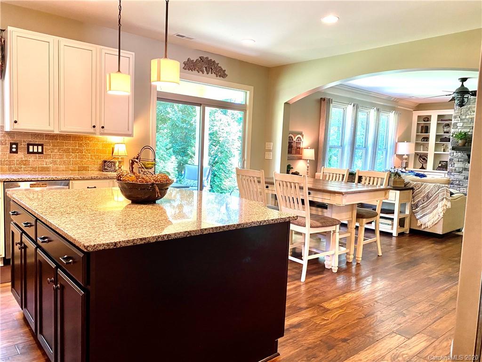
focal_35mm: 26
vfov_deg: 53.1
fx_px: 362
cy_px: 181
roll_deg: -2.7
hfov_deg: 67.3
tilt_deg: -4.3
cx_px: 241
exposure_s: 1/60
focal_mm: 4.25
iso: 160
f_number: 1.8
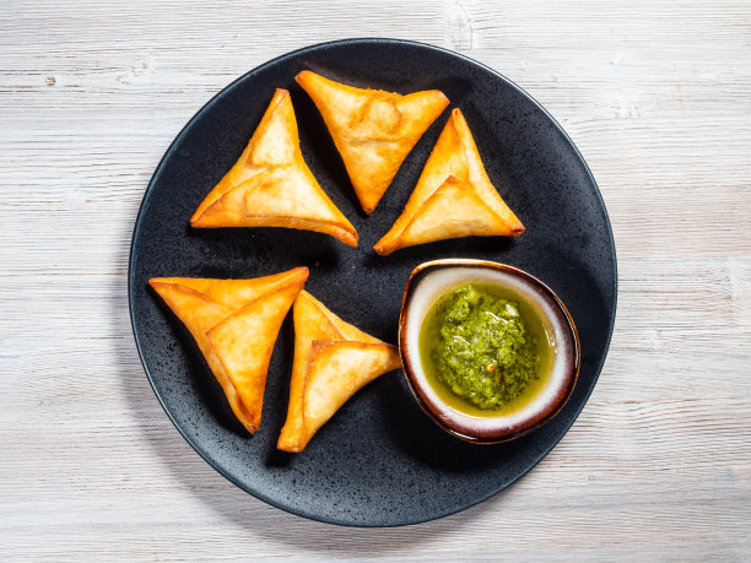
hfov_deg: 38.2
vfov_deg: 29.1
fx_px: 1085
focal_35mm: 50
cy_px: 282
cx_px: 376
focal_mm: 25
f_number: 10
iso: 200
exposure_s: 1/30
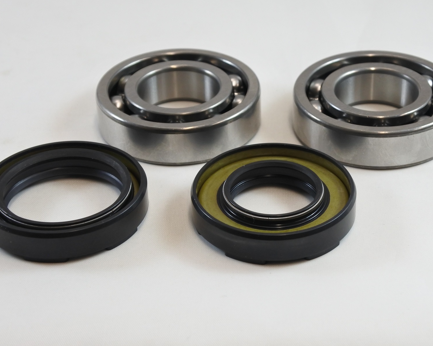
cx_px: 225
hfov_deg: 30.0
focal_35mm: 63
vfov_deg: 24.2
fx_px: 808
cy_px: 174
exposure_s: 1/125
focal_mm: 20.6
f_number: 4.8
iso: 450
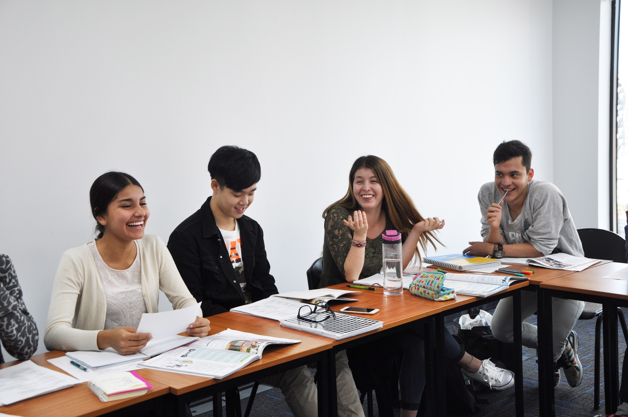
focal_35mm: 48
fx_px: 836
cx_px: 314
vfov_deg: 28.0
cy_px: 208
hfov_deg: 41.2
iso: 400
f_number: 4.5
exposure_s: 1/80
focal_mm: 32
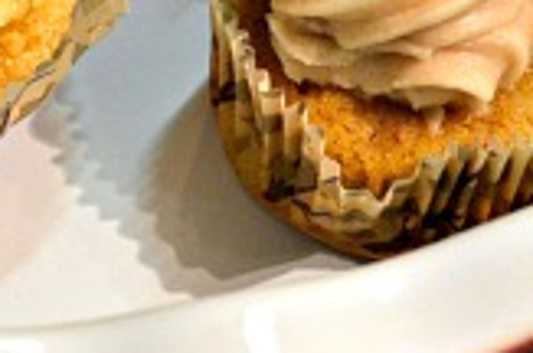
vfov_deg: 9.4
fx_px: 2128
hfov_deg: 14.1
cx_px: 23
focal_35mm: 144
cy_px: -59
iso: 560
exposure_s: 1/15
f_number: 4.2
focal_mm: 26
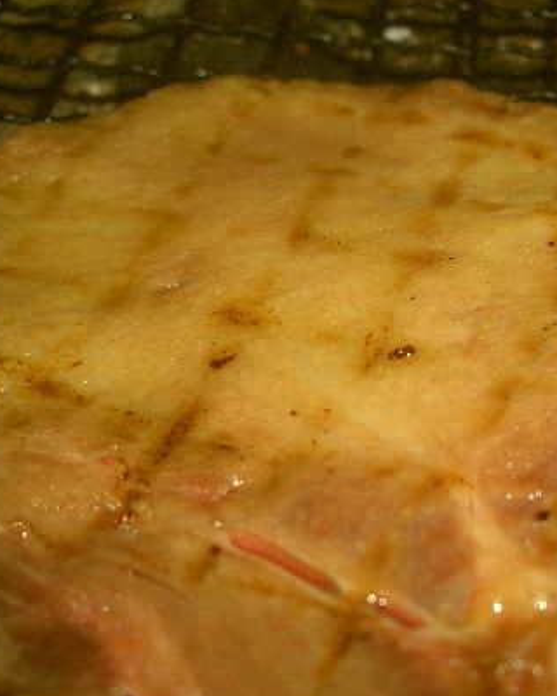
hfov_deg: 23.7
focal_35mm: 64
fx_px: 1319
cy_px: 409
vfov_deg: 29.5
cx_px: 393
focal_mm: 6.8
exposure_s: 1/60
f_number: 2.8
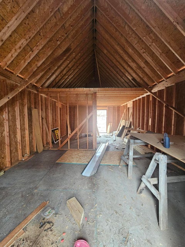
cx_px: 92
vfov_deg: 106.2
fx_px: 93
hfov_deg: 89.9
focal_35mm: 13
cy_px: 124
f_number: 2.2
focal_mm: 2.2
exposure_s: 1/30
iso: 320
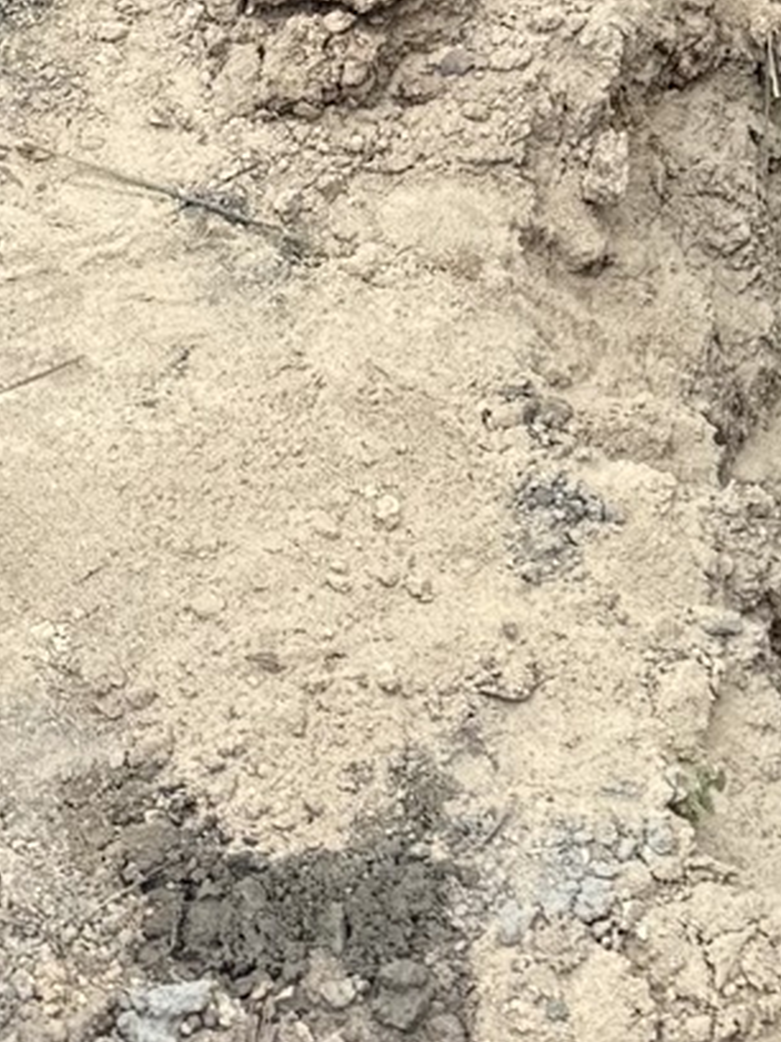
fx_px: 5054
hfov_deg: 8.4
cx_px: 1493
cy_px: -1522
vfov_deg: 10.1
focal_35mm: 168
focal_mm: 6.76
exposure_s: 1/2232
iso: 80
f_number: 1.78
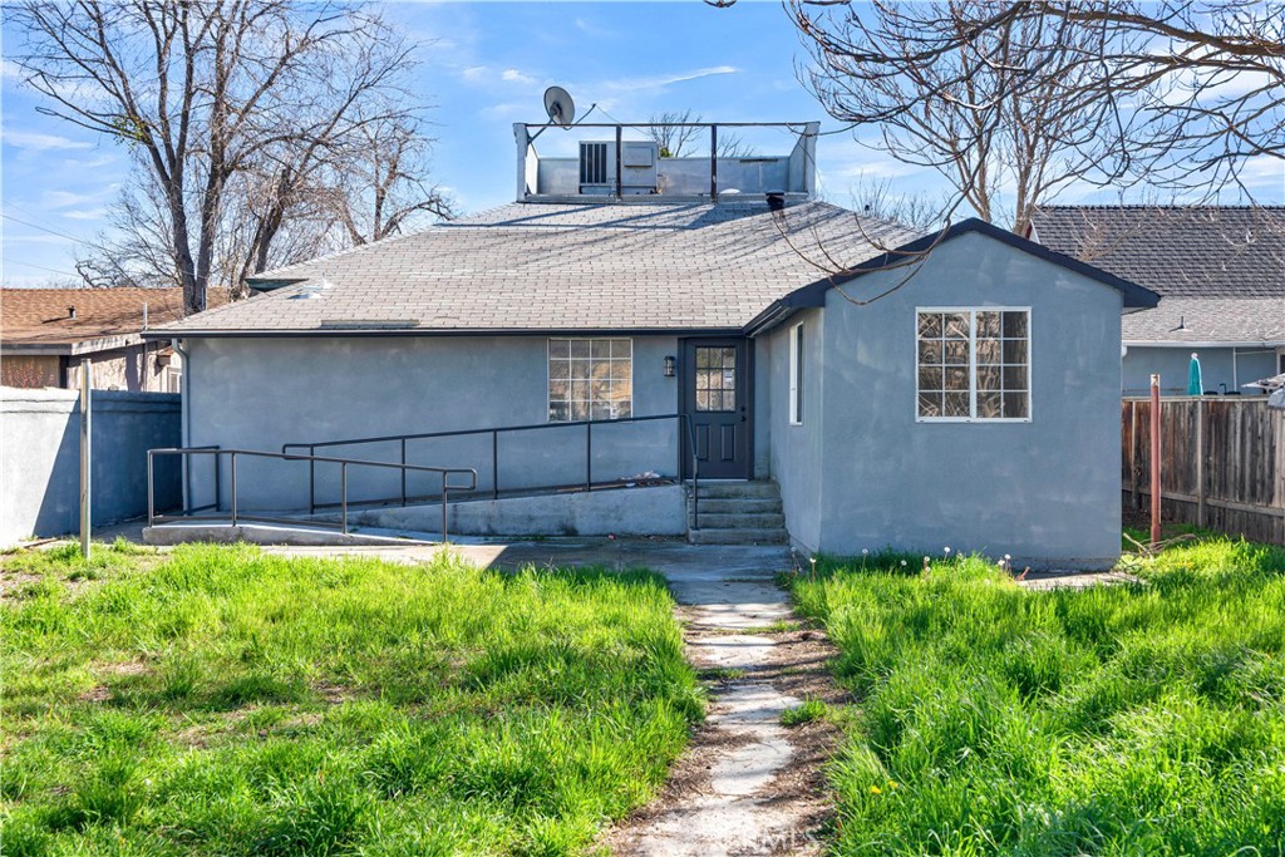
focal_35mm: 35
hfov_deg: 54.4
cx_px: 642
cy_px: 428
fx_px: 1249
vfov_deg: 37.9
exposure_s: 1/125
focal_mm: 35
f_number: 8
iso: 200
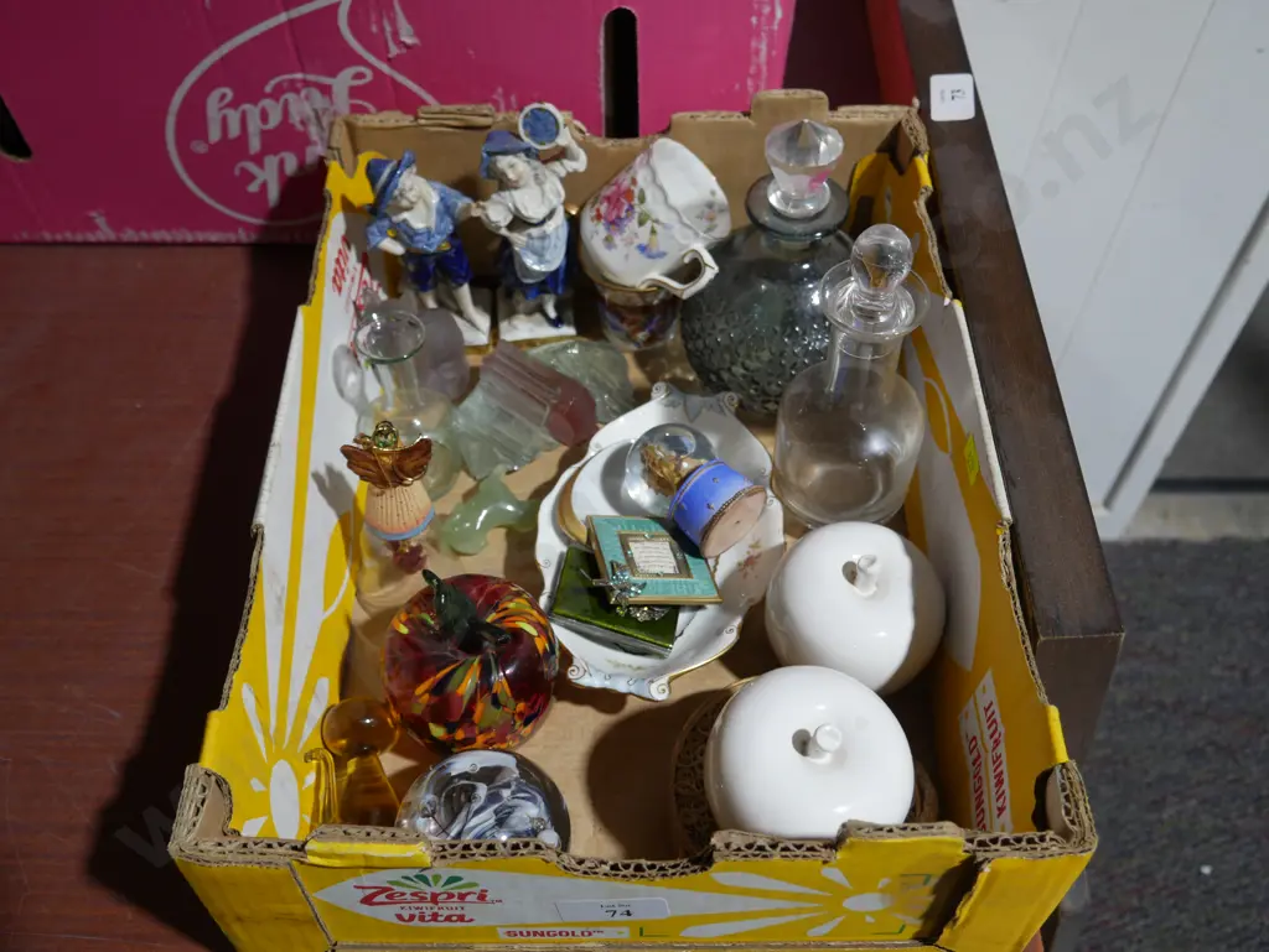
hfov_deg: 53.9
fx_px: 1247
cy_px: 476
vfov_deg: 41.8
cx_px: 634
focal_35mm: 34
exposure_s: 1/60
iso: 250
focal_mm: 17
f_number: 4
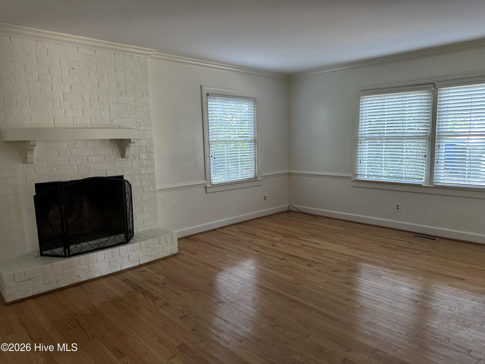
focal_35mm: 24
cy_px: 182
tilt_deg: -7.2
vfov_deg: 56.8
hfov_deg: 71.6
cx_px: 242
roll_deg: +1.1
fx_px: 336
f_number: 1.78
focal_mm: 6.86
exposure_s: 1/60
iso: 320
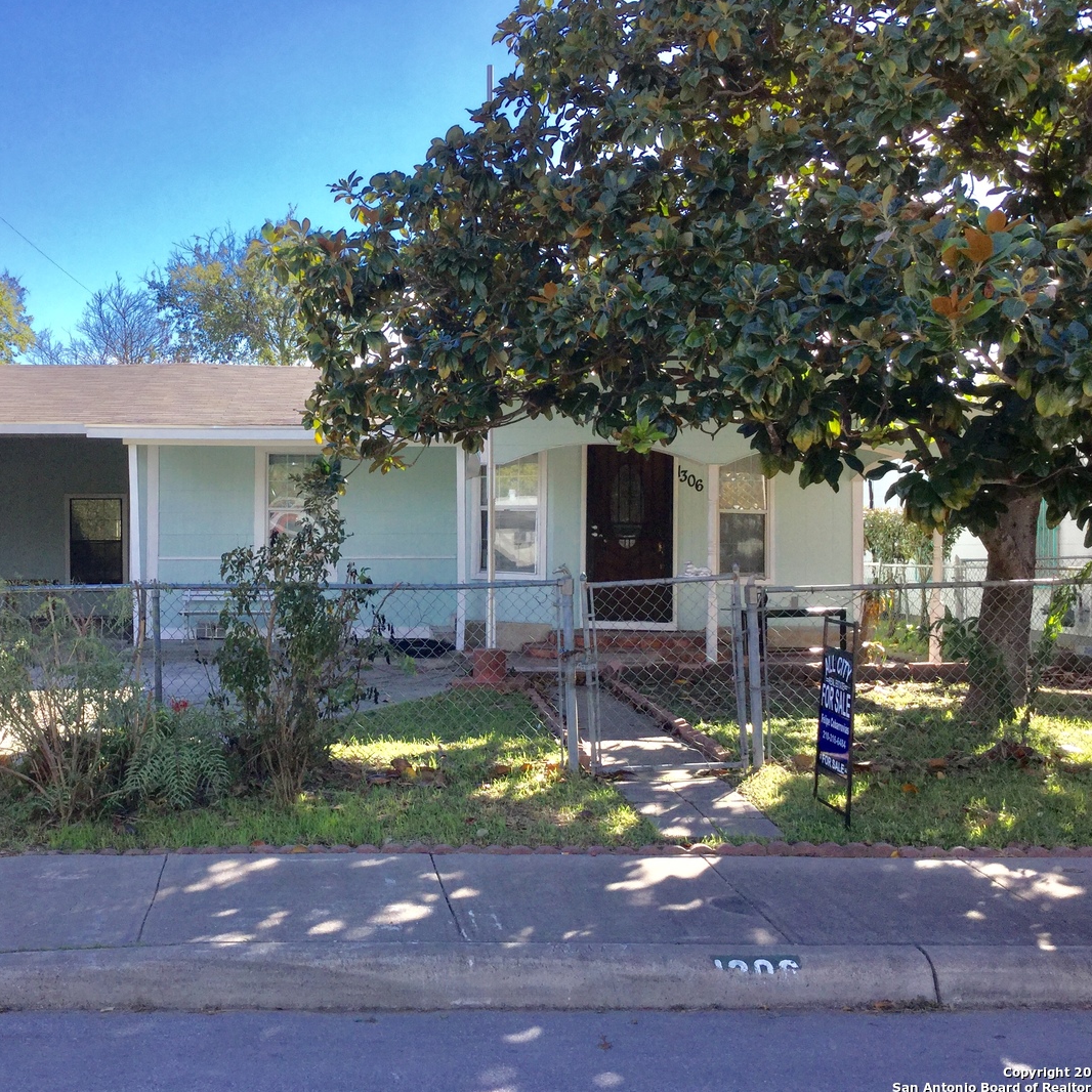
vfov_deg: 44.9
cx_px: 375
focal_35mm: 37
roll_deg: -0.7
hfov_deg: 44.4
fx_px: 1321
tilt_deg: -0.4
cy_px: 543
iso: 25
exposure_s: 1/536
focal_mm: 3.3
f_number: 2.4
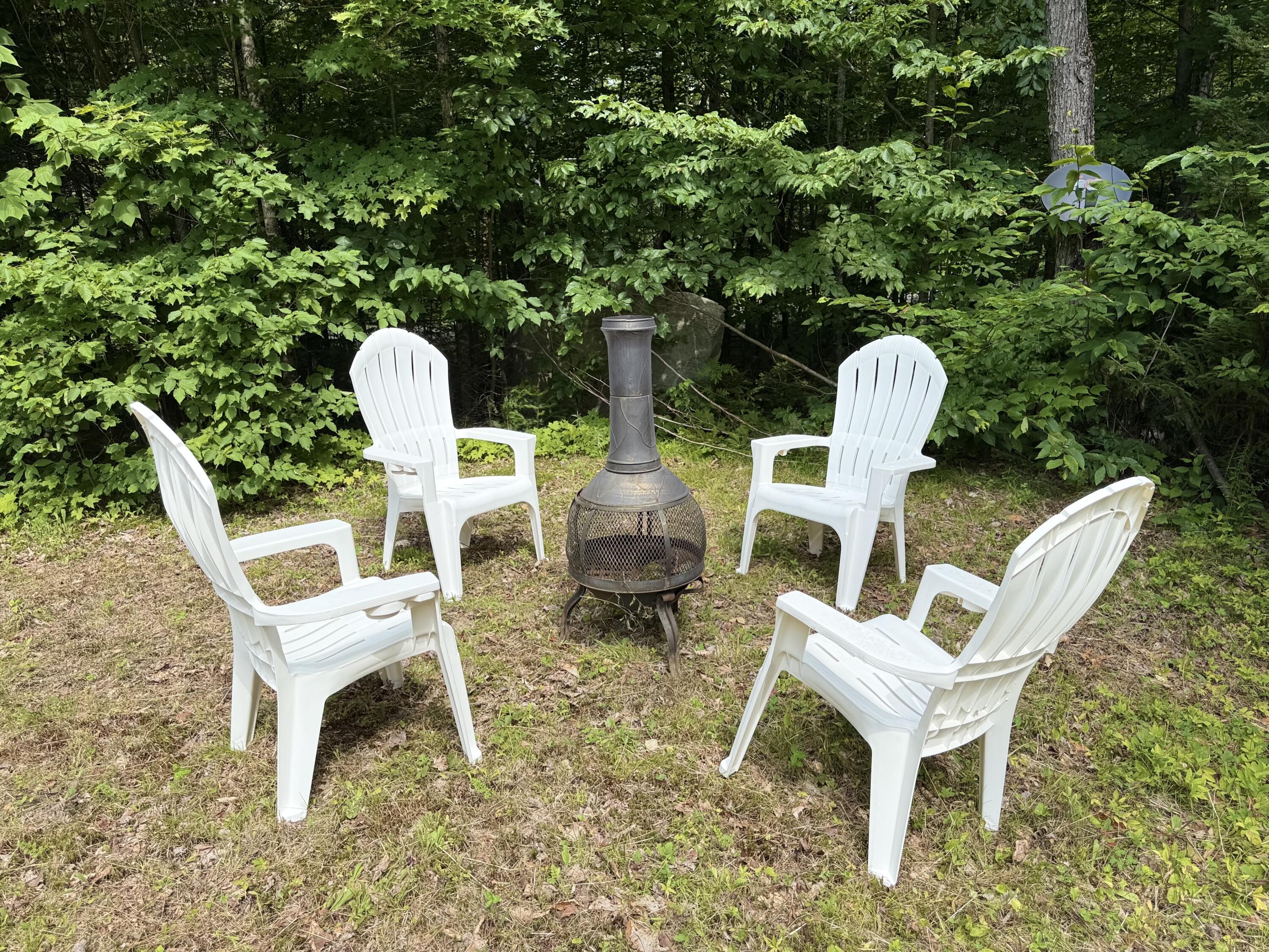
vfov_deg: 56.8
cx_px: 634
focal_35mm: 24
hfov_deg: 71.6
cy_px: 476
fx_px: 880
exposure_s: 1/1618
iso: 80
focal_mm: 6.76
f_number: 1.78
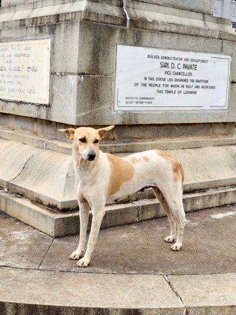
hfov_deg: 28.0
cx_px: 118
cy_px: 158
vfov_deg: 36.8
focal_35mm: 52
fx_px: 473
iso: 100
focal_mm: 5.54
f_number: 2.4
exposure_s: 1/216
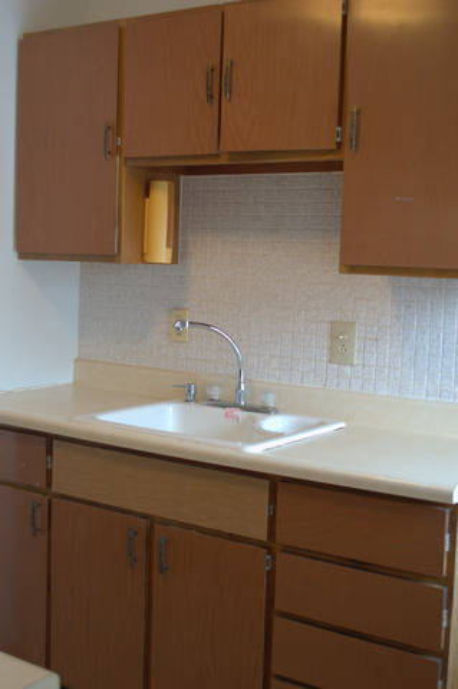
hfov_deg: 29.8
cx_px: 229
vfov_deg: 43.6
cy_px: 344
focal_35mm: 45
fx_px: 861
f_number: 4.5
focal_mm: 30
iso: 400
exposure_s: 1/15
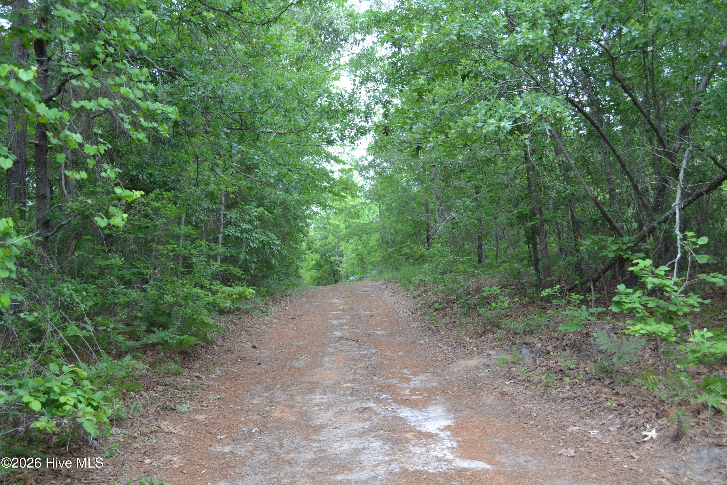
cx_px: 364
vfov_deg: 36.9
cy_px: 242
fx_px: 727
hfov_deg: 53.1
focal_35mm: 36
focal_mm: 24
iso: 400
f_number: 5.6
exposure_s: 1/125
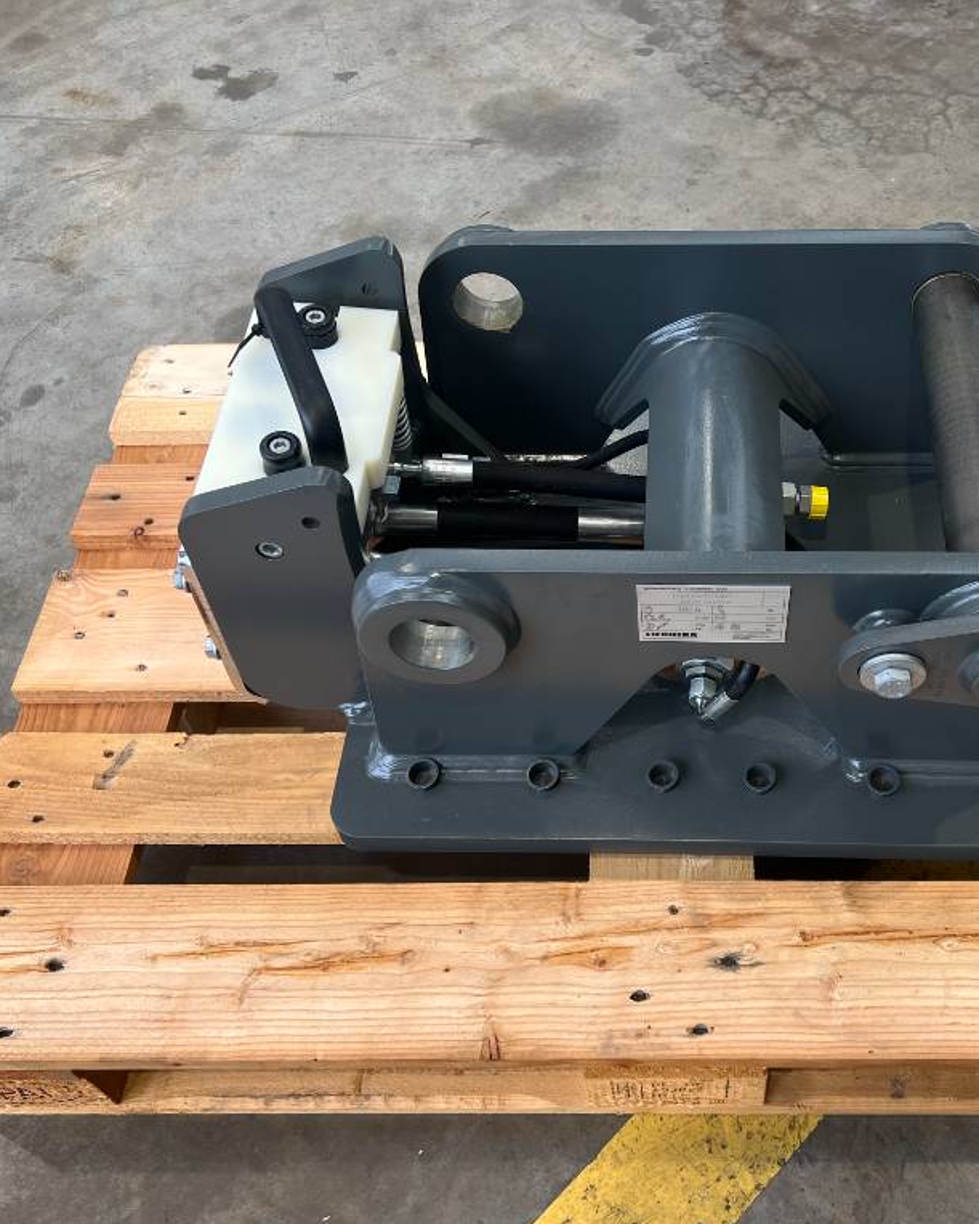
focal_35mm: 34
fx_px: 1232
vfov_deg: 52.8
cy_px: 614
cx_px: 663
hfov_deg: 42.7
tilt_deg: -53.1
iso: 32
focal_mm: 5.7
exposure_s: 1/143
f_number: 1.5
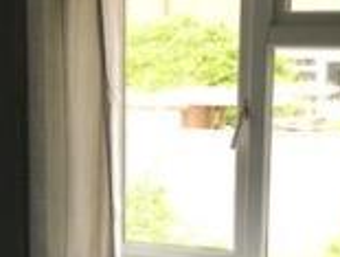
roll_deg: +0.1
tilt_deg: -11.9
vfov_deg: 14.0
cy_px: 249
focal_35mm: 105
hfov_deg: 18.7
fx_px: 1034
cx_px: 163
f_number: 1.8
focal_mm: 3.99
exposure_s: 1/100
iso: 32
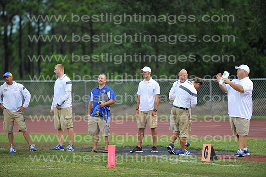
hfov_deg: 6.9
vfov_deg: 4.6
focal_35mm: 300
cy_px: 88
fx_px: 2215
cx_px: 133
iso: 1250
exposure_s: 1/320
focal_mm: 300
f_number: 3.2
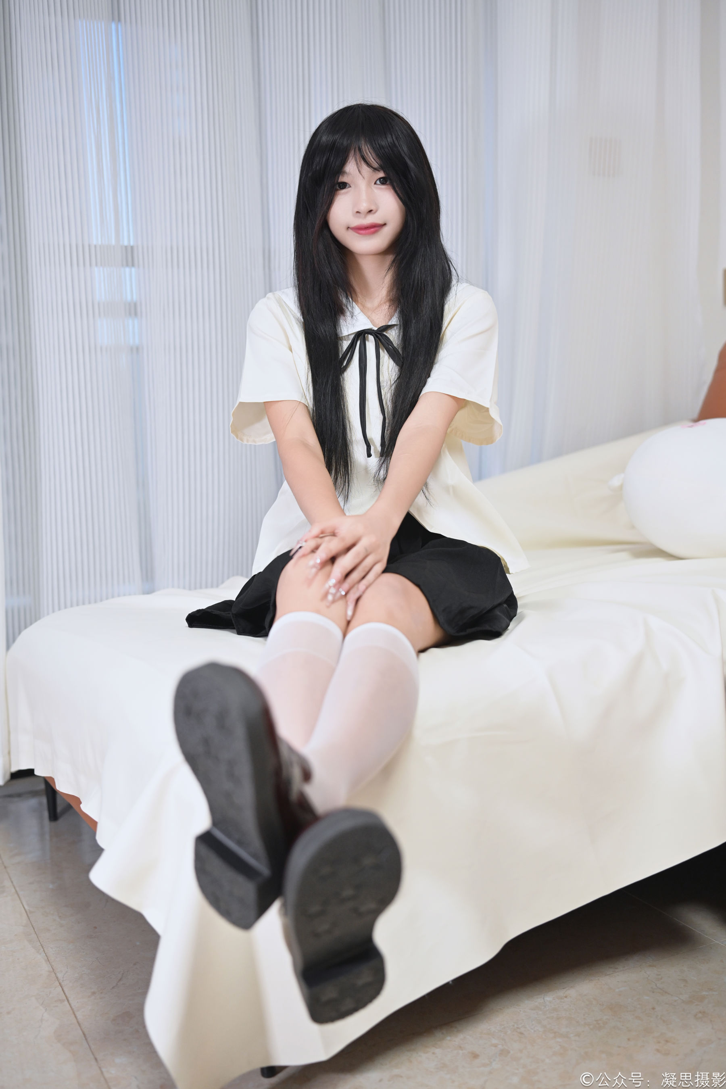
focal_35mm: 37
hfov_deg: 35.9
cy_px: 544
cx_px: 363
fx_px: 1119
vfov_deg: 51.9
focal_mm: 37
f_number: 2.2
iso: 1400
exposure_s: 1/100
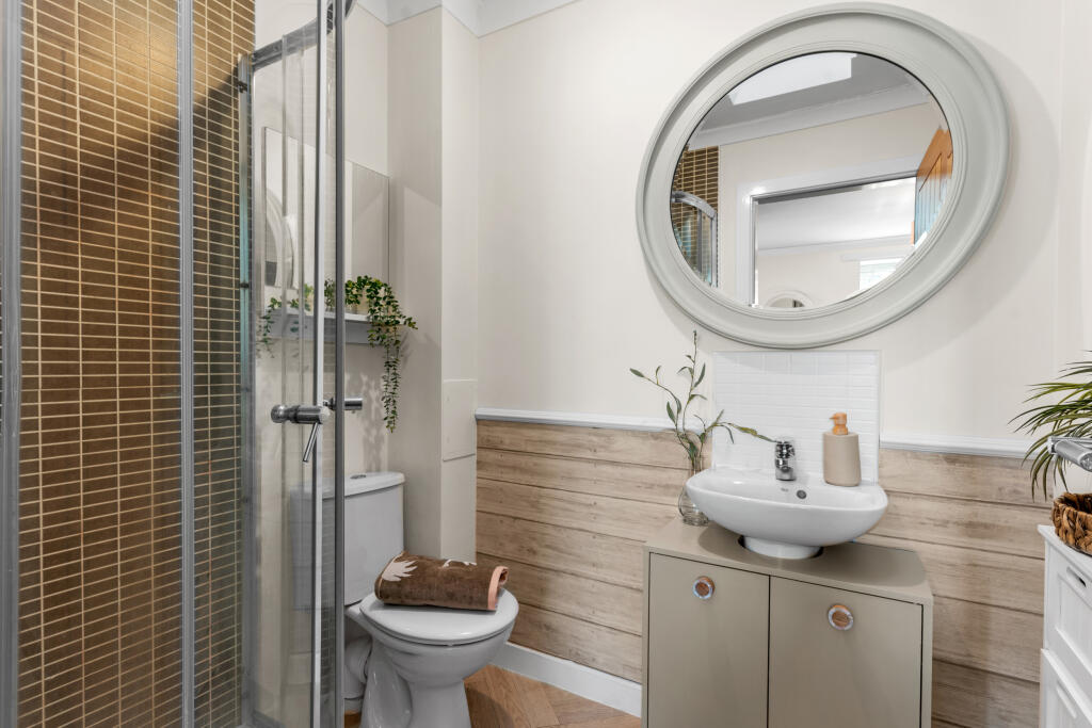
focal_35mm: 17
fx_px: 516
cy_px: 364
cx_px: 546
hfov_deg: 93.3
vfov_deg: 70.5
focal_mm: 17
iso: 250
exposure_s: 1/2.5
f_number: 8
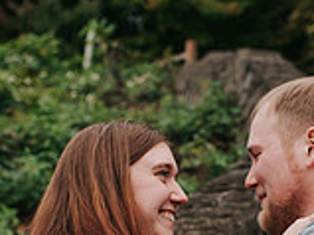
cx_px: 251
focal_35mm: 133
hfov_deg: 14.8
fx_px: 1206
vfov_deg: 11.0
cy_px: 264
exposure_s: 1/800
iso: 1000
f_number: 3.2
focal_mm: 35
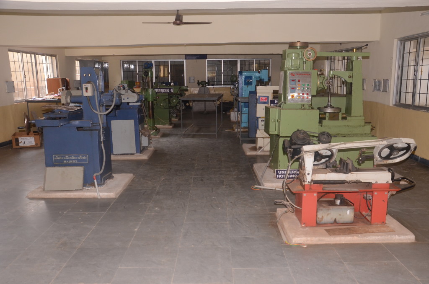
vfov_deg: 41.5
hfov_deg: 59.6
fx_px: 375
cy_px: 142
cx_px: 214
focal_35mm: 32
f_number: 5.6
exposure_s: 1/100
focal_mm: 21
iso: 800
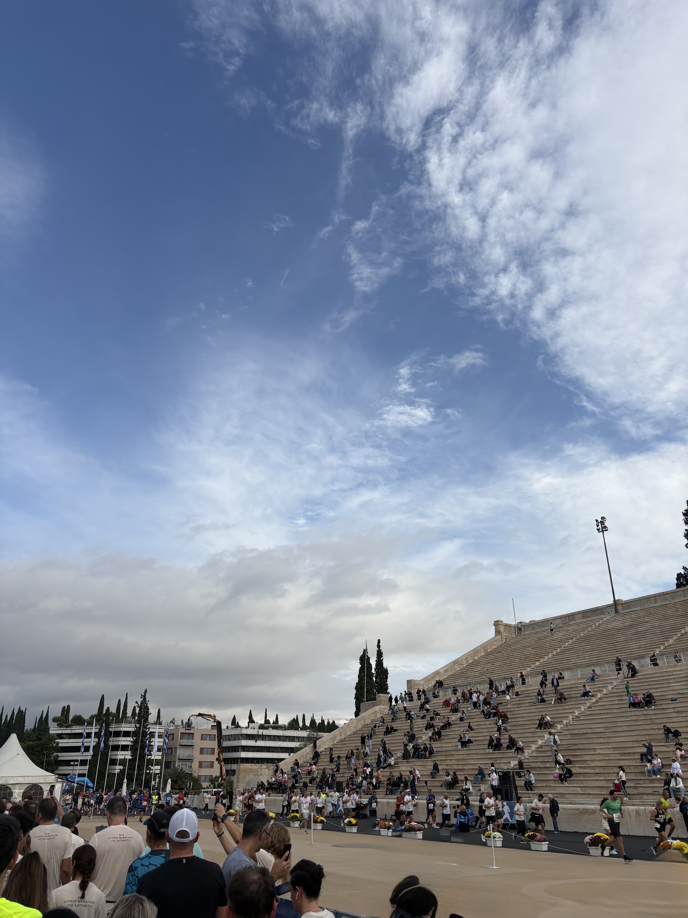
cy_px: 459
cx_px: 344
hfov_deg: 53.1
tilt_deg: +25.0
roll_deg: -0.7
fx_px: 689
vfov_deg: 67.3
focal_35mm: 26
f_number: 1.6
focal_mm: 5.96
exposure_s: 1/3623
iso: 50
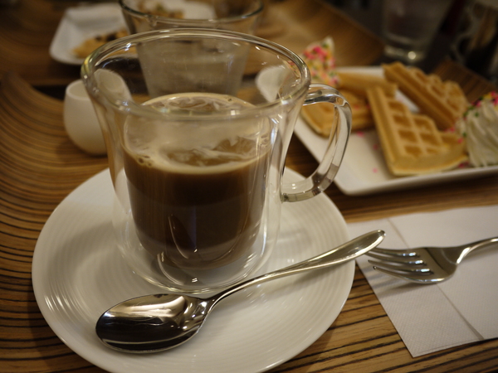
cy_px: 186
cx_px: 249
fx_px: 403
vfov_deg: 49.7
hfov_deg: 63.4
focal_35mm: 28
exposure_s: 1/60
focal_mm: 14
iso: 200
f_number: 2.5
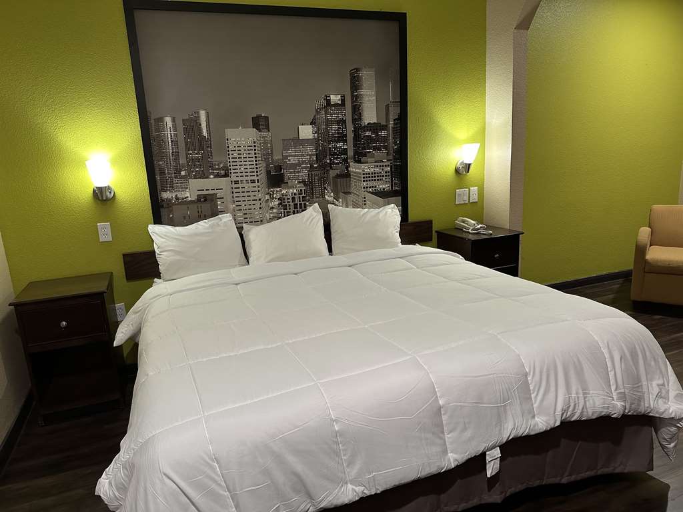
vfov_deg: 56.8
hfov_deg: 71.6
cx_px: 342
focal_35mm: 24
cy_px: 256
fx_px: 474
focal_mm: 6.86
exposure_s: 1/60
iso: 250
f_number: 1.78
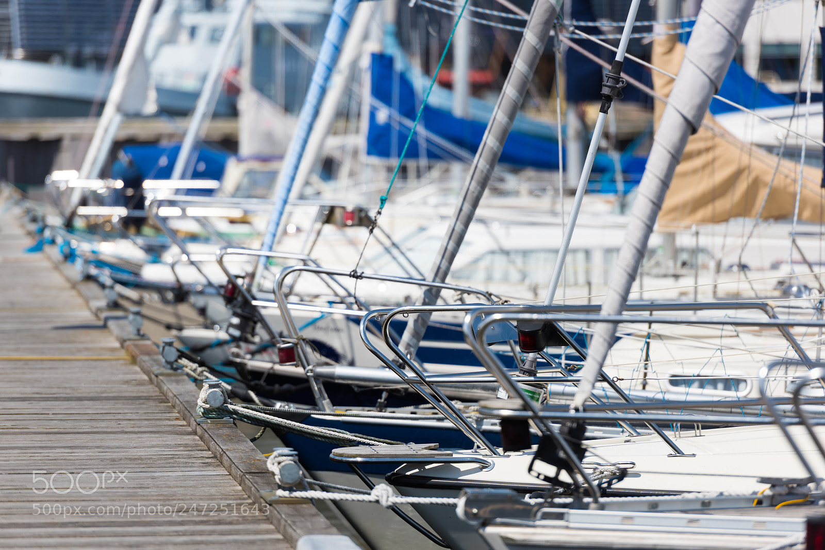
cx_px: 412
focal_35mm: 200
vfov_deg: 6.9
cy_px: 275
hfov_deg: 10.3
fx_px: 4585
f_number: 3.2
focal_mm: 200
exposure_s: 1/2000
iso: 64
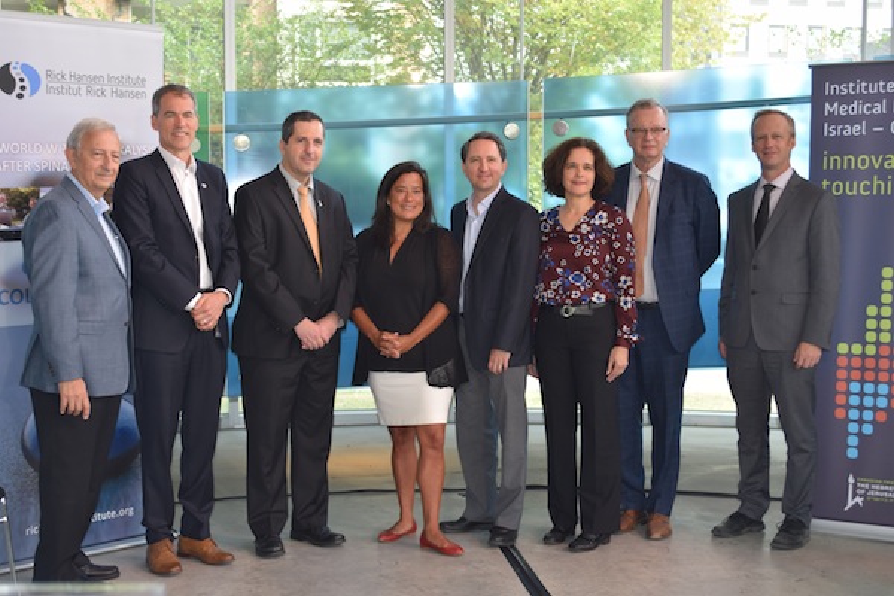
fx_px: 1266
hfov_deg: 38.9
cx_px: 447
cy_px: 298
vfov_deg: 26.5
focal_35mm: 51
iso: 400
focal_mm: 34
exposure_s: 1/125
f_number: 5.6
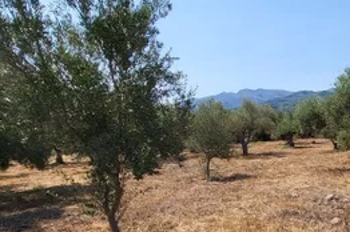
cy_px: 207
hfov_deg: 54.3
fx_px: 301
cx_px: 301
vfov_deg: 39.3
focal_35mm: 31
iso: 32
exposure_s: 1/1073
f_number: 2.2
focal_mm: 1.74
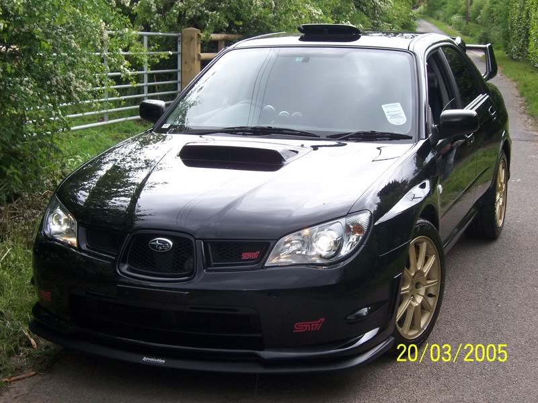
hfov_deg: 32.2
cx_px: 269
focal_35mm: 60
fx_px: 933
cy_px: 202
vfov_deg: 24.4
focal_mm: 10
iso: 80
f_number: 4.8
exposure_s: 1/90
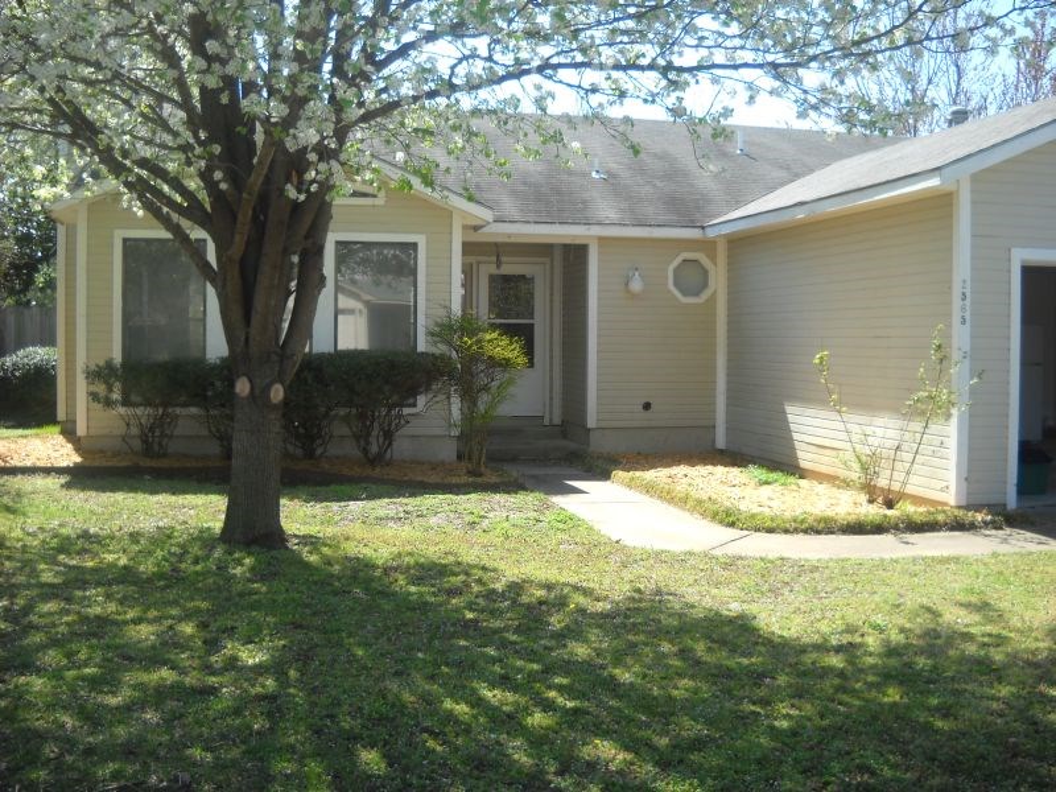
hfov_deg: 45.8
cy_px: 396
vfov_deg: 35.1
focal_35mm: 41
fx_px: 1251
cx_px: 528
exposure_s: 1/284
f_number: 3.1
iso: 64
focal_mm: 6.72
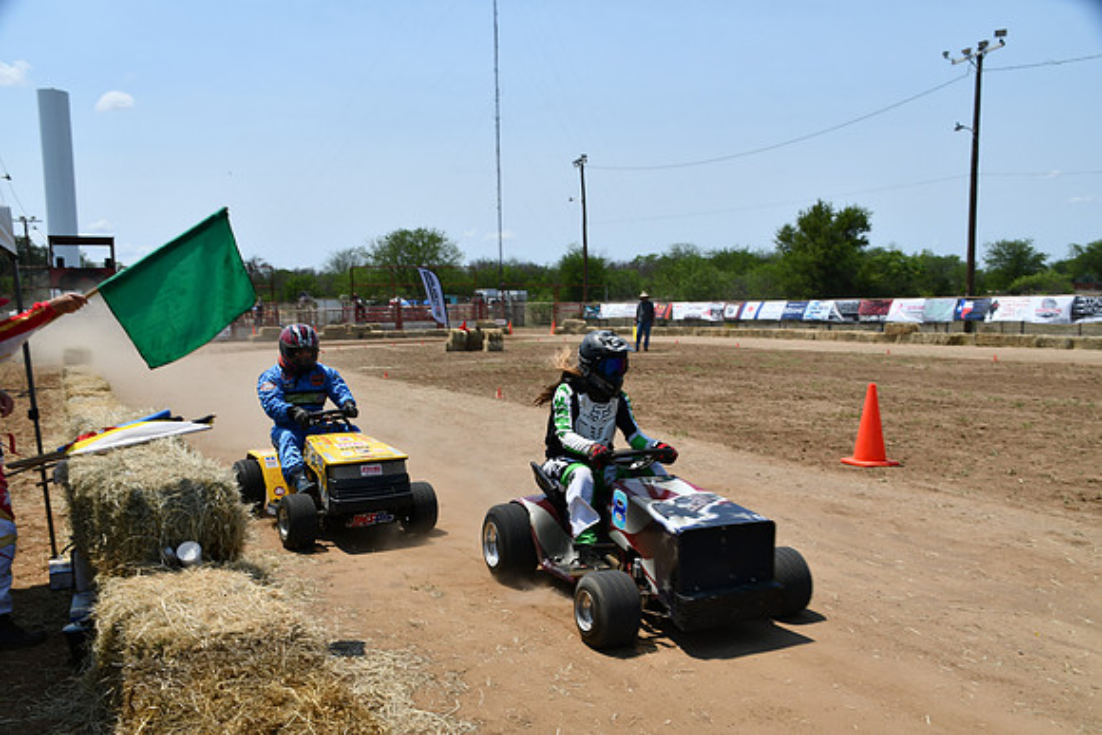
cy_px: 368
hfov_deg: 57.2
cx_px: 551
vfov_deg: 40.0
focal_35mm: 33
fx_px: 1010
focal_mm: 22
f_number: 10
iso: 100
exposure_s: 1/400
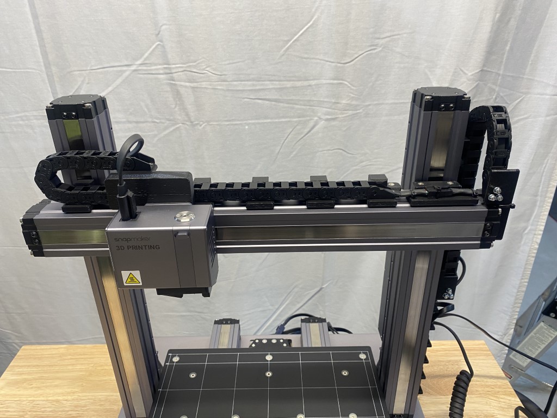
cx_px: 278
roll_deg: +1.2
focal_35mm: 26
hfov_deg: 67.3
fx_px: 418
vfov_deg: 53.1
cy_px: 209
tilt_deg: -26.1
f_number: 1.8
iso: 100
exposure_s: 1/60
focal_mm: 4.25
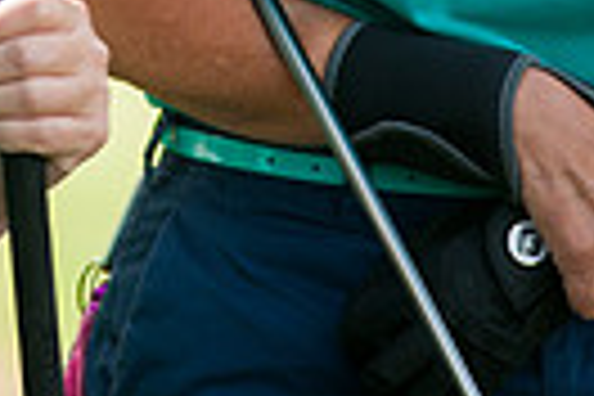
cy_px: -428
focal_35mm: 1322
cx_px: 45
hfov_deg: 1.6
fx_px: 21811
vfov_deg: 1.0
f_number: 4
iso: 500
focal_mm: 300
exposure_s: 1/2500
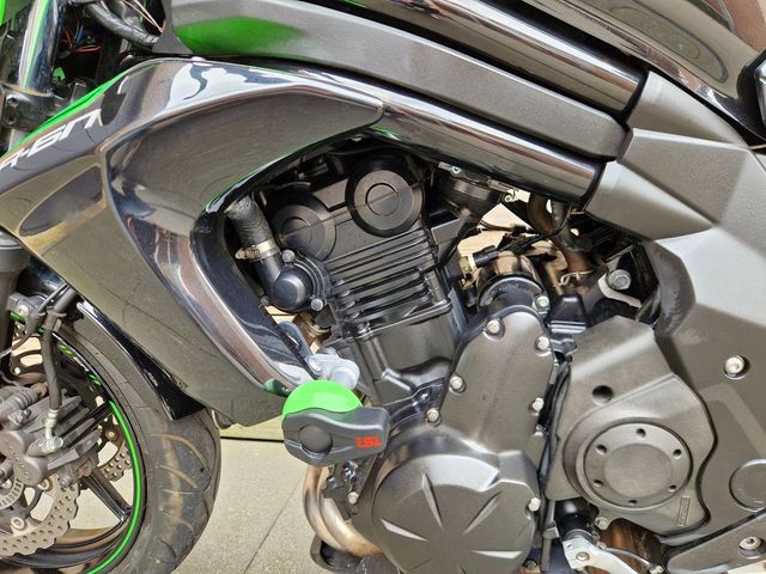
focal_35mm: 23
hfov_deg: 73.9
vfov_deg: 58.9
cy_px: 287
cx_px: 383
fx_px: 509
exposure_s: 1/180
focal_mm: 5.4
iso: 100
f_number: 1.8
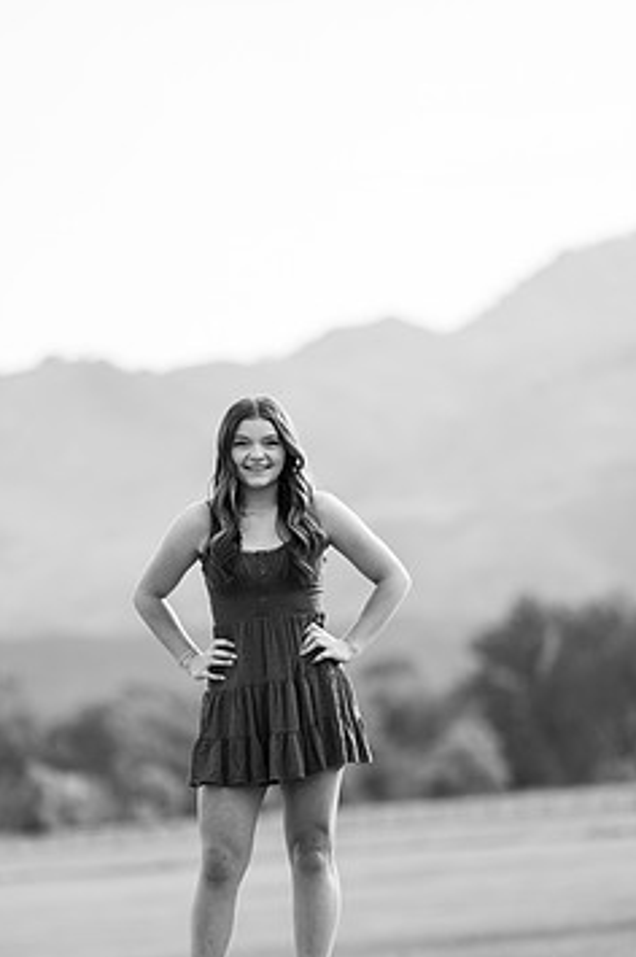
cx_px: 288
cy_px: 582
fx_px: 5894
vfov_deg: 9.3
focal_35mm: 222
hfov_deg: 6.2
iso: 50
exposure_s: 1/200
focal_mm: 175
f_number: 2.8
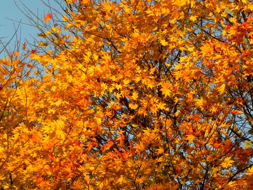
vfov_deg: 9.2
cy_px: 95
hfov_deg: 12.2
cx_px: 126
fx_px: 1184
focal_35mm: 162
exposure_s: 1/467
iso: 160
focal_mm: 28.8
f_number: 7.1
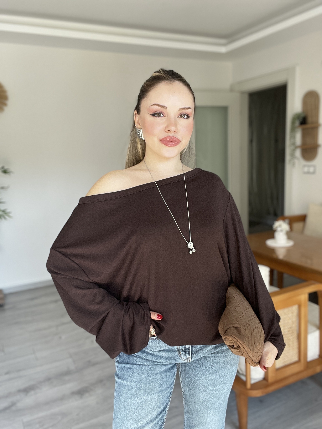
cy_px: 214
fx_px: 372
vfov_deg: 60.0
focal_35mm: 30
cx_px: 161
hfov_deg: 46.8
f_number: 2.2
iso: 64
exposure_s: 1/121
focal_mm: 2.71
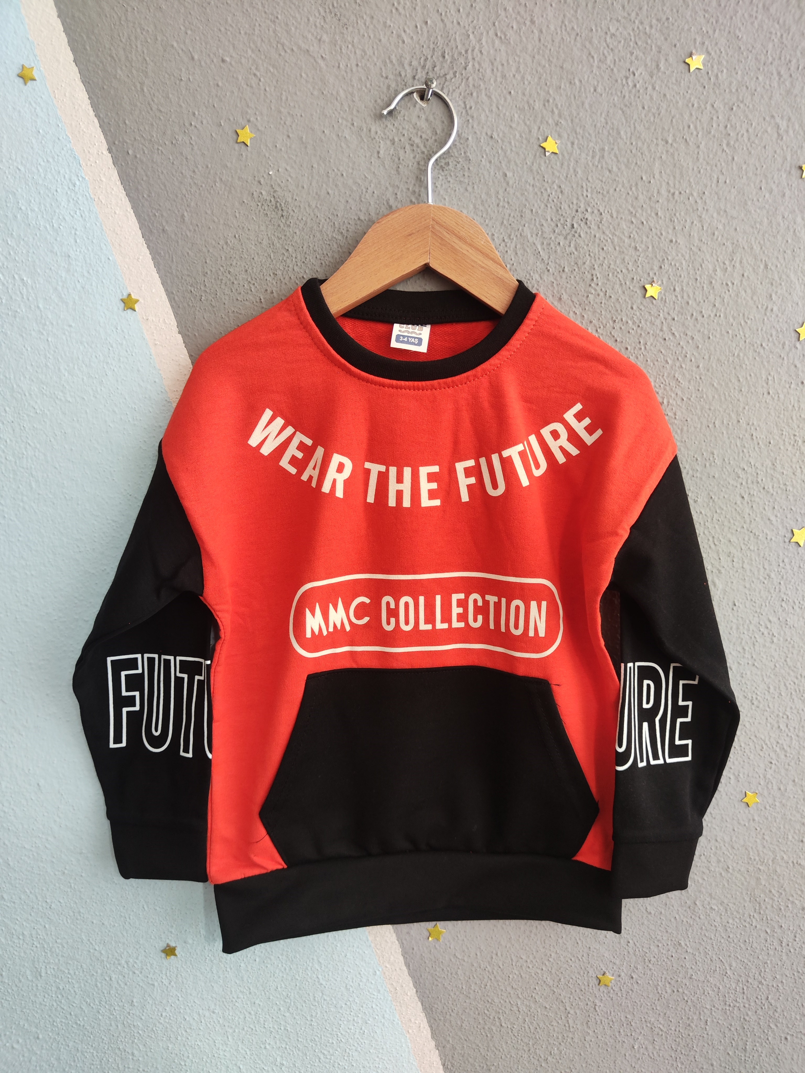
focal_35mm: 24
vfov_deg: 71.6
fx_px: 744
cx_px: 402
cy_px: 536
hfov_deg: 56.8
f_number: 1.88
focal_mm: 5.59
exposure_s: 1/50.9
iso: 345
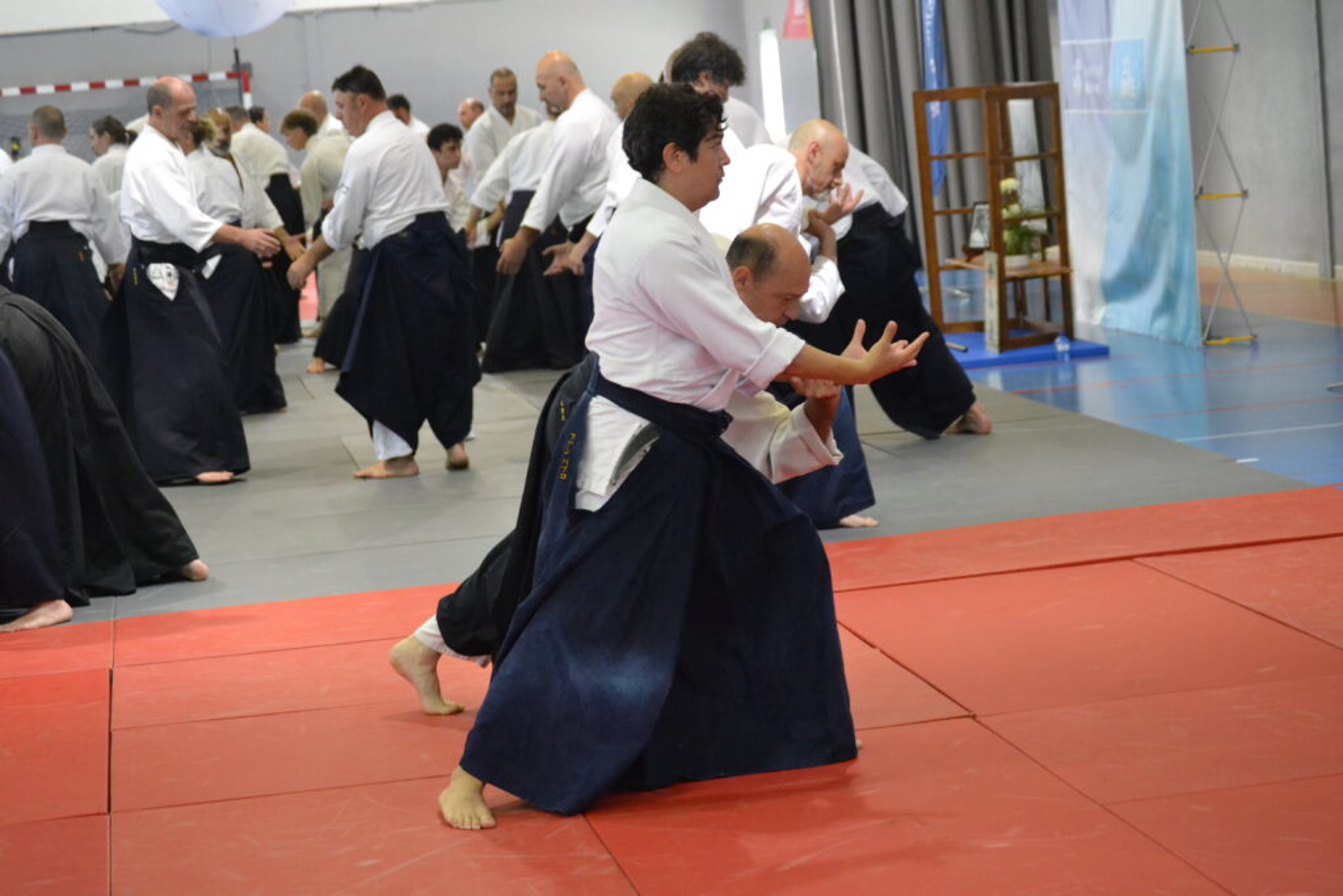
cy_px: 448
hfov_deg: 24.6
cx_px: 672
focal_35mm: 82
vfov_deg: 16.6
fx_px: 3078
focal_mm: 55
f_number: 4
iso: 3200
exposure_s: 1/160
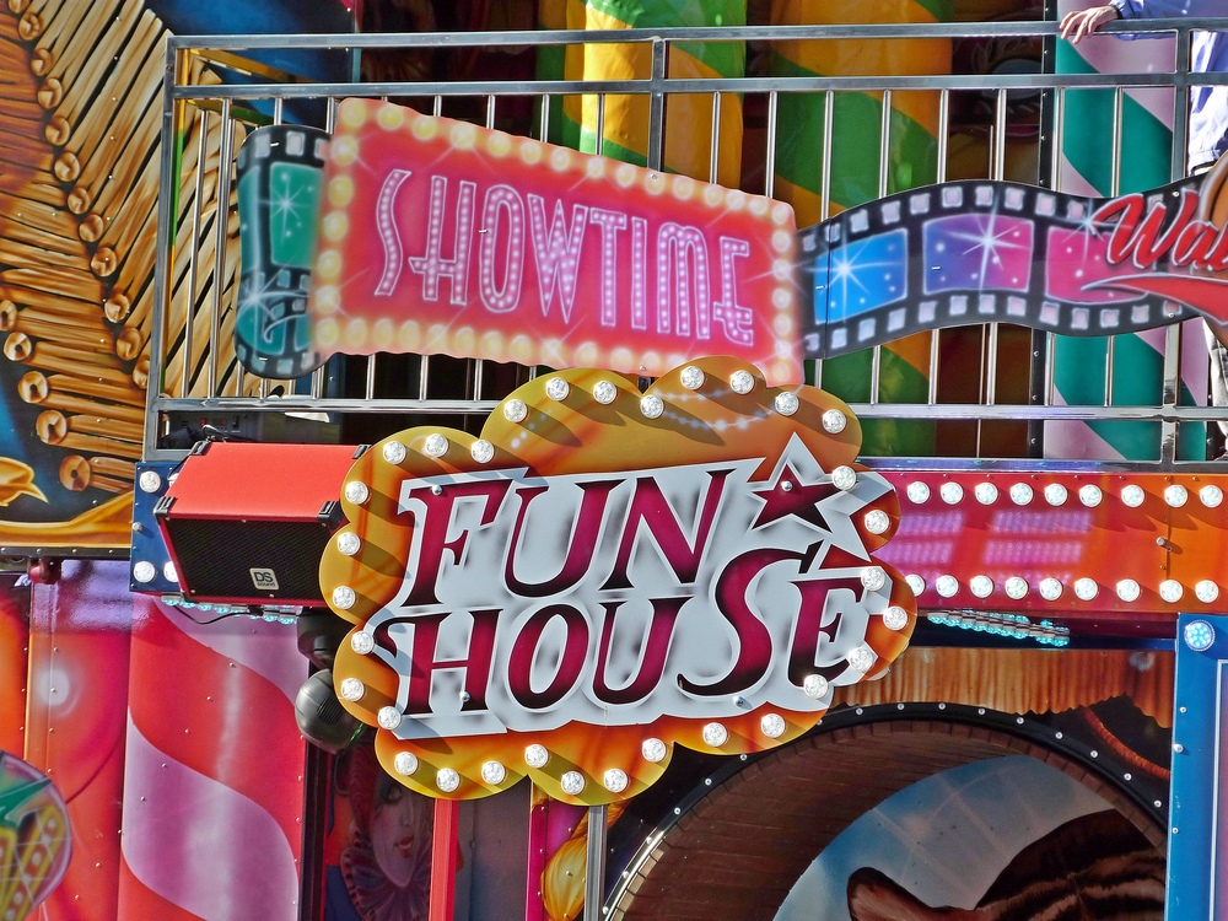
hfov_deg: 11.6
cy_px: 460
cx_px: 614
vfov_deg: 8.7
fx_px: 6031
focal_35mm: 170
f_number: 5
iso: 100
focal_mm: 30.7
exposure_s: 1/250
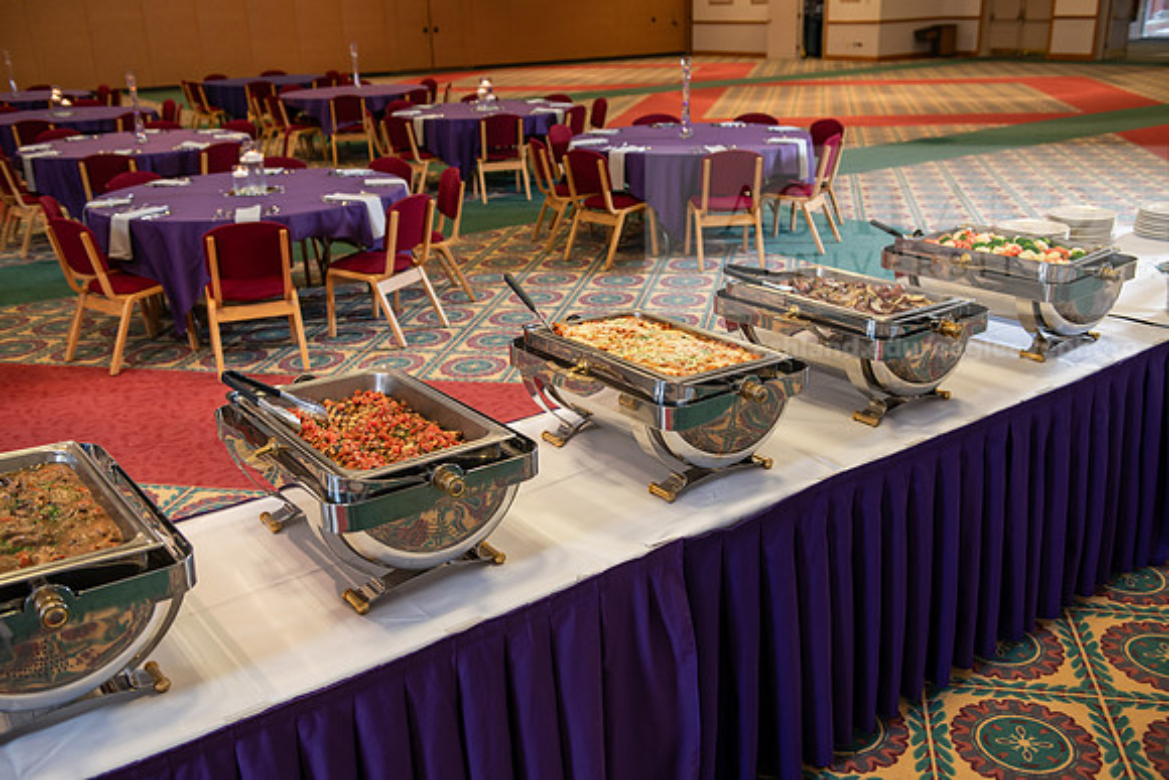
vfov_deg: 38.9
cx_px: 584
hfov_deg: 55.8
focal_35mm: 34
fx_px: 1104
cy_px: 390
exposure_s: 1/80
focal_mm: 34
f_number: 3.5
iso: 400
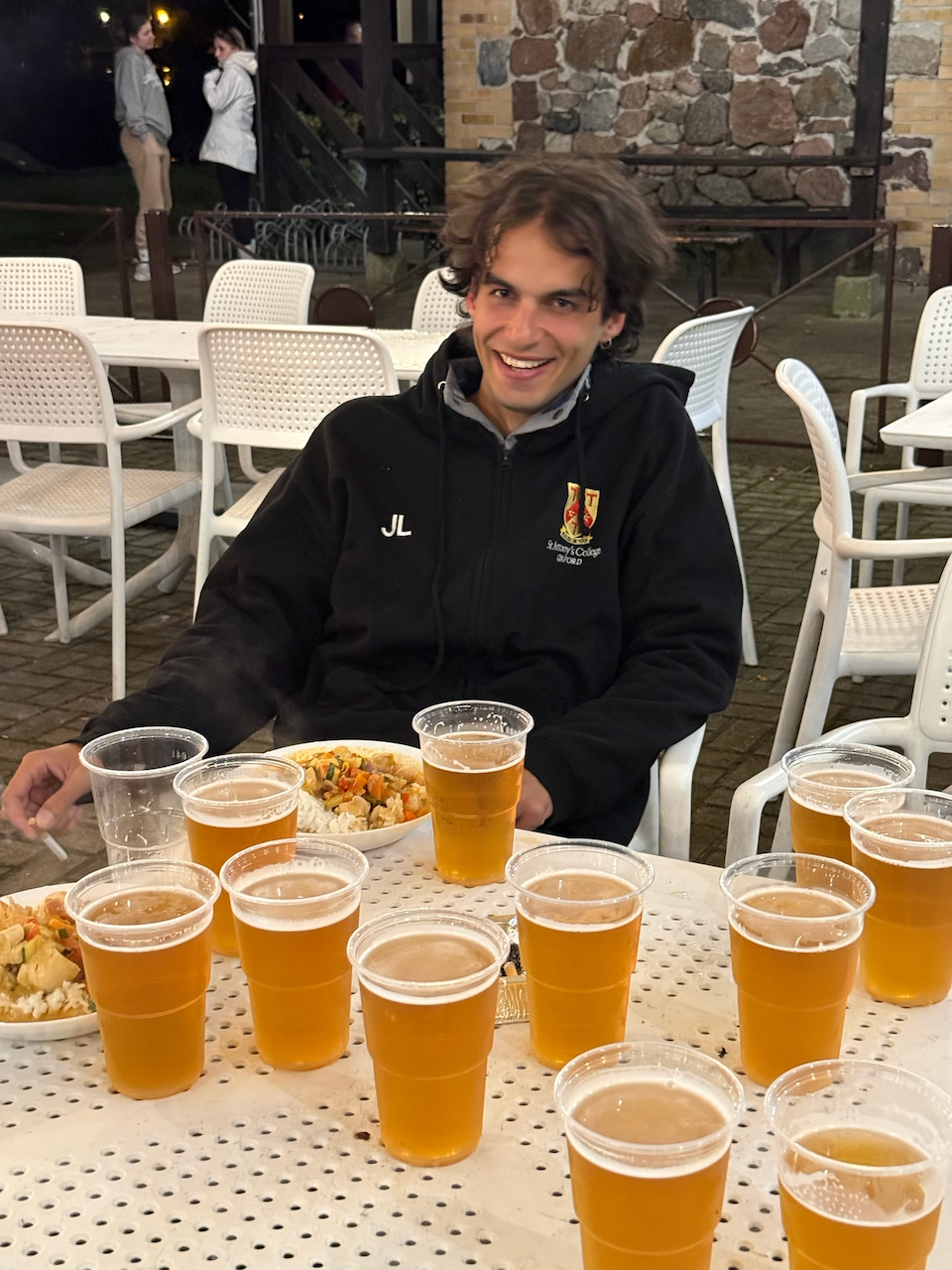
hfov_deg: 30.3
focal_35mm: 48
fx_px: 1760
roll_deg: +0.2
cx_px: 476
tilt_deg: -18.3
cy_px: 635
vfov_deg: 39.7
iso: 640
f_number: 1.78
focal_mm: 6.76
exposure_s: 1/25
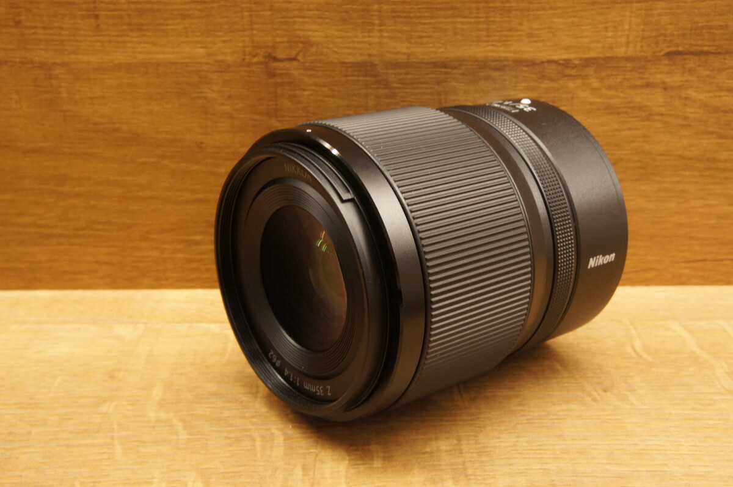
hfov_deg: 43.7
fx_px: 915
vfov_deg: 29.8
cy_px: 244
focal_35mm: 45
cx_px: 366
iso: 1600
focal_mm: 30
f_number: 14
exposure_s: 1/15
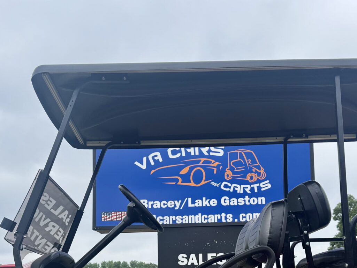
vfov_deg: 30.8
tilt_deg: +7.5
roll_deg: +1.3
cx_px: 184
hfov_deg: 42.1
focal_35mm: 45
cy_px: 237
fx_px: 464
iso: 80
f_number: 1.78
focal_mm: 6.76
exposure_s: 1/2801
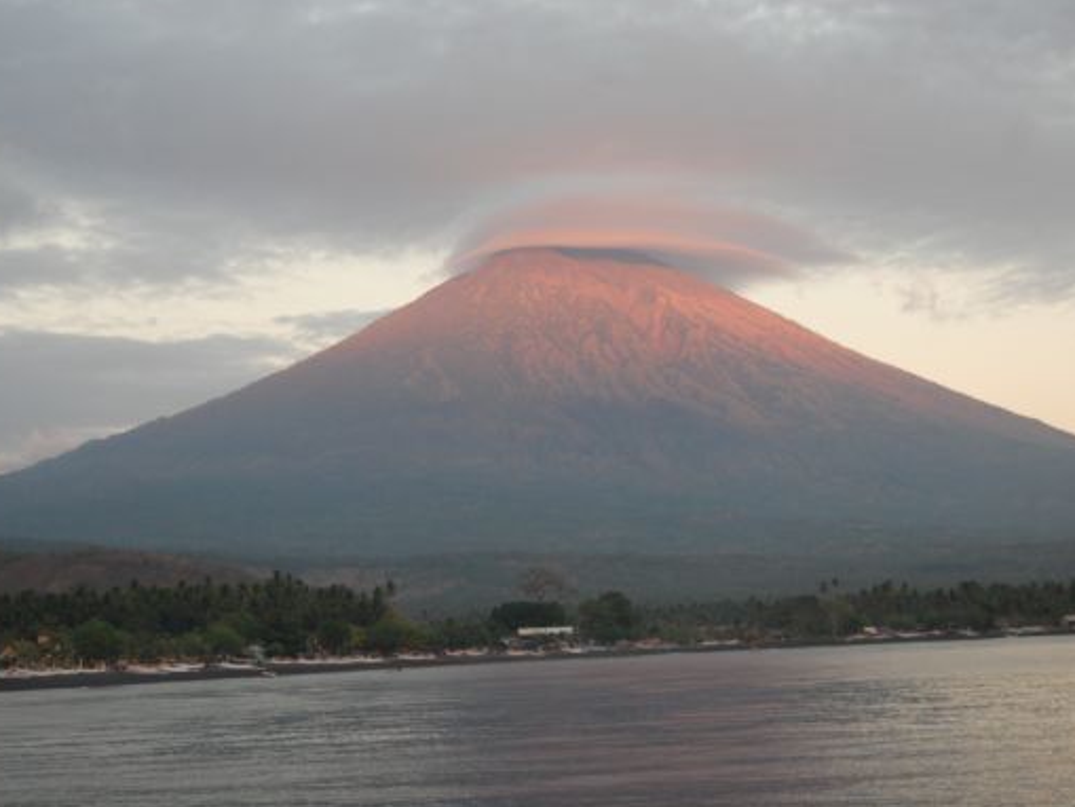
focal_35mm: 69
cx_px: 579
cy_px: 431
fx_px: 2143
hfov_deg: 28.1
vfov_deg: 21.3
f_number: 5
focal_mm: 38
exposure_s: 1/100
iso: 400
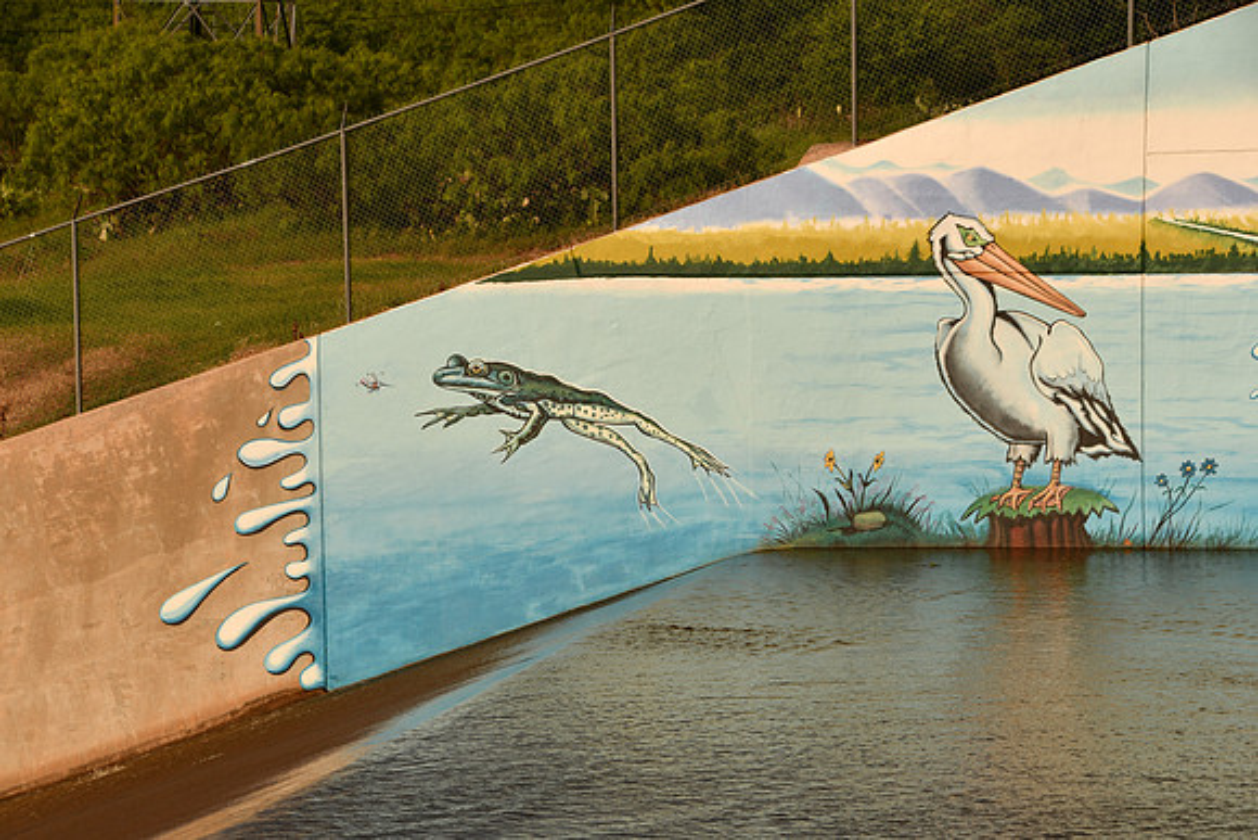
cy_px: 420
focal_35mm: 174
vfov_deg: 7.9
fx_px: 6081
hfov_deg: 11.8
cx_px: 629
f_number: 13
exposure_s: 1/160
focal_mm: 116
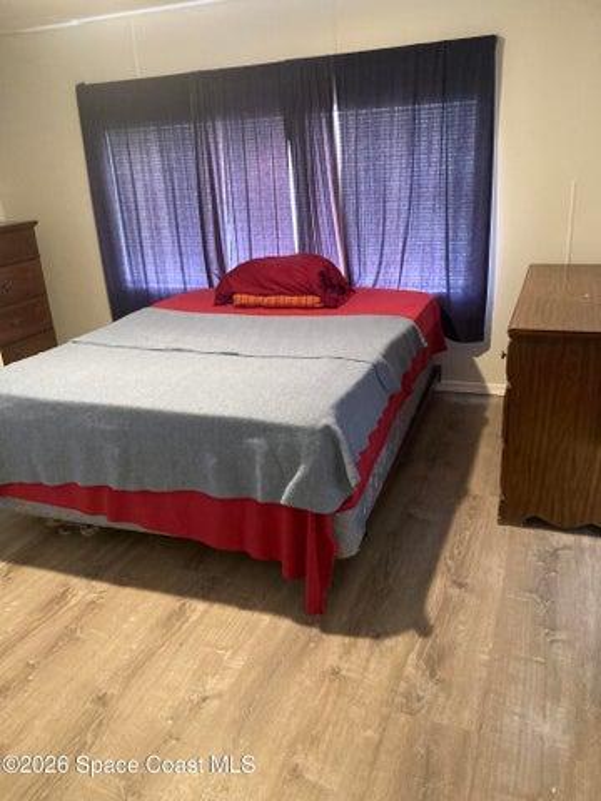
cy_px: 400
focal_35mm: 28
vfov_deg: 63.4
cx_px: 300
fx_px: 648
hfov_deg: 49.7
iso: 320
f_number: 1.8
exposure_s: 1/30
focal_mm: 3.99
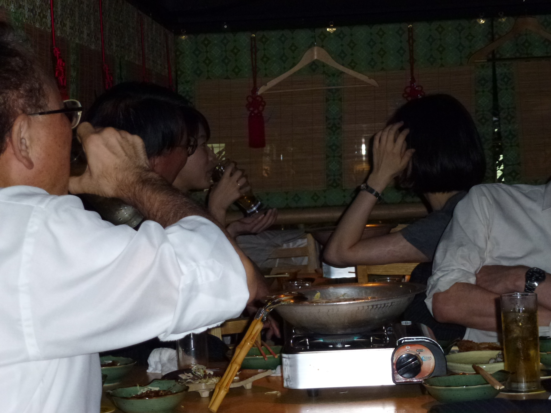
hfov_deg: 22.0
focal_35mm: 89
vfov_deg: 16.6
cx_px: 276
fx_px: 1417
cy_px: 206
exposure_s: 1/60
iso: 400
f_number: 4.9
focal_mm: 16
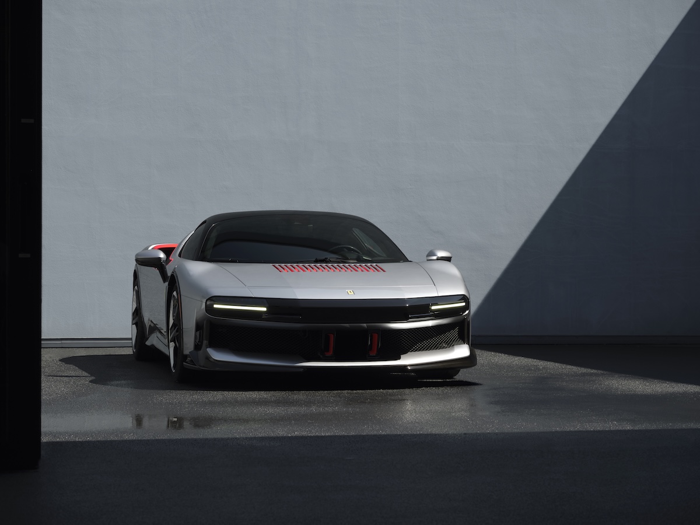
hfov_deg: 24.7
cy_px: 262
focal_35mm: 79
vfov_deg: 18.7
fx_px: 1598
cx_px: 350
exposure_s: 1/400
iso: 500
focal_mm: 100
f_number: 11
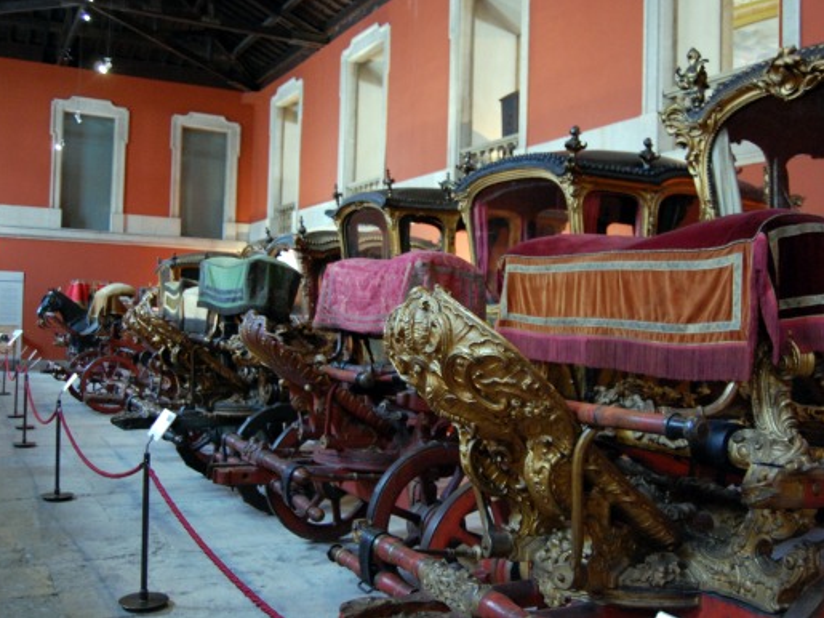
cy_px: 308
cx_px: 450
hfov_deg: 51.3
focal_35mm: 36
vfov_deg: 39.6
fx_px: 857
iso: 1600
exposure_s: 1/5
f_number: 3.8
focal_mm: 22
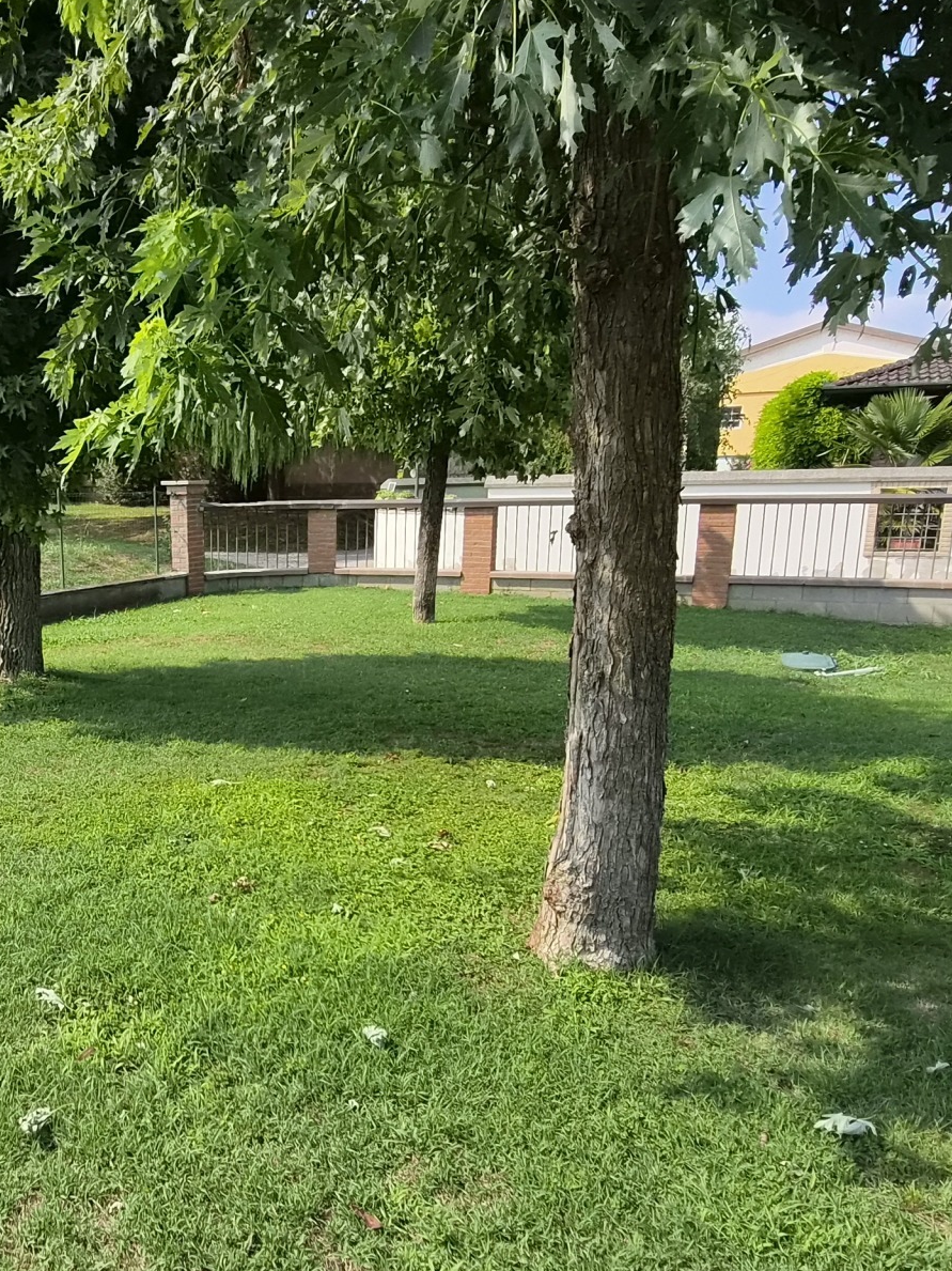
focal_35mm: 28
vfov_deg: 63.1
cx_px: 167
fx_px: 1027
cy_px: 743
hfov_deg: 46.6
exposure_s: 1/4072
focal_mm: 2.2
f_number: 2.2
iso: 100
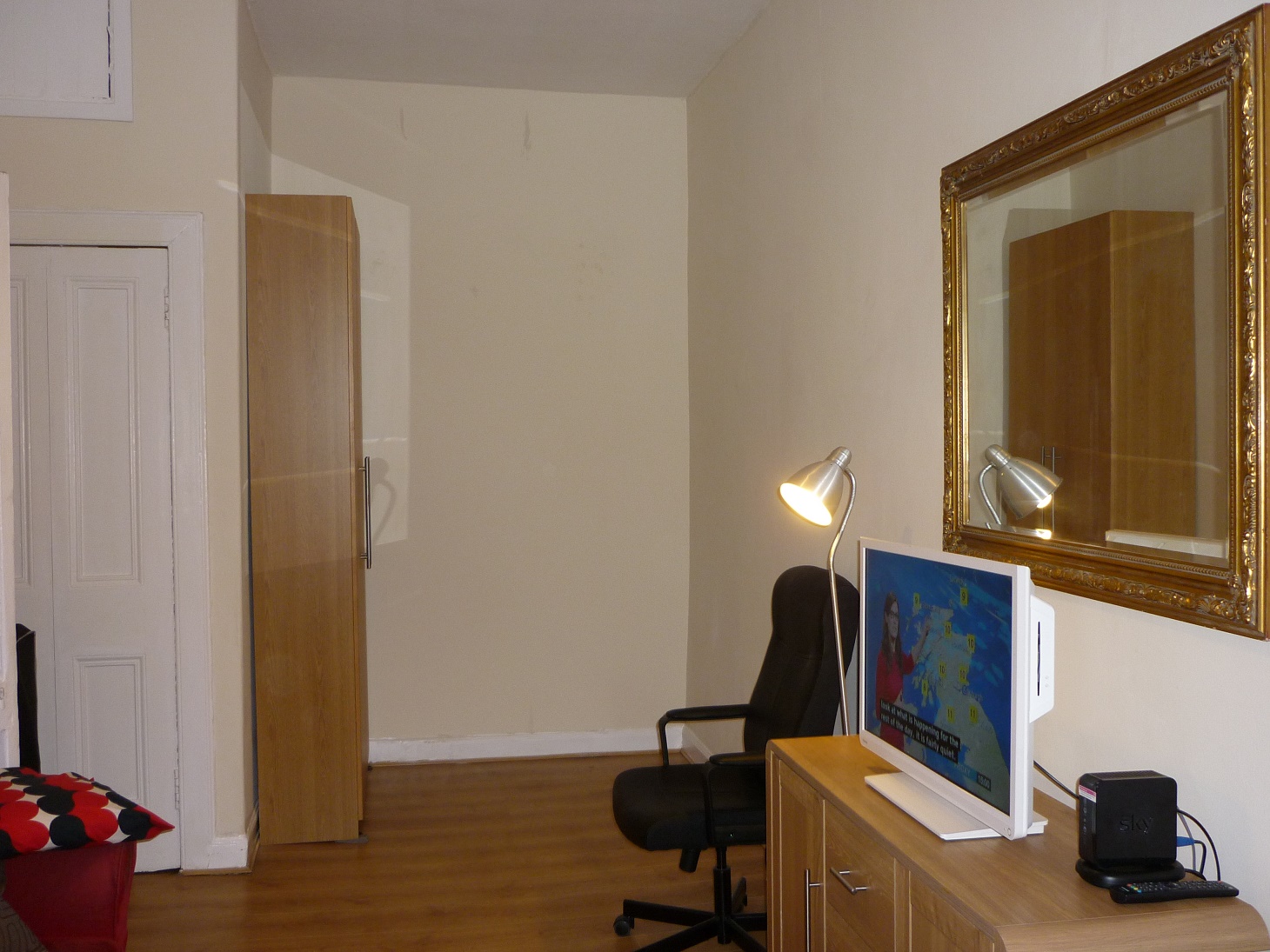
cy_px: 476
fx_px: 1211
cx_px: 635
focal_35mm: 33
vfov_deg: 42.9
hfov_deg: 55.4
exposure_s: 1/30
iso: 160
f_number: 2.8
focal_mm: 5.5
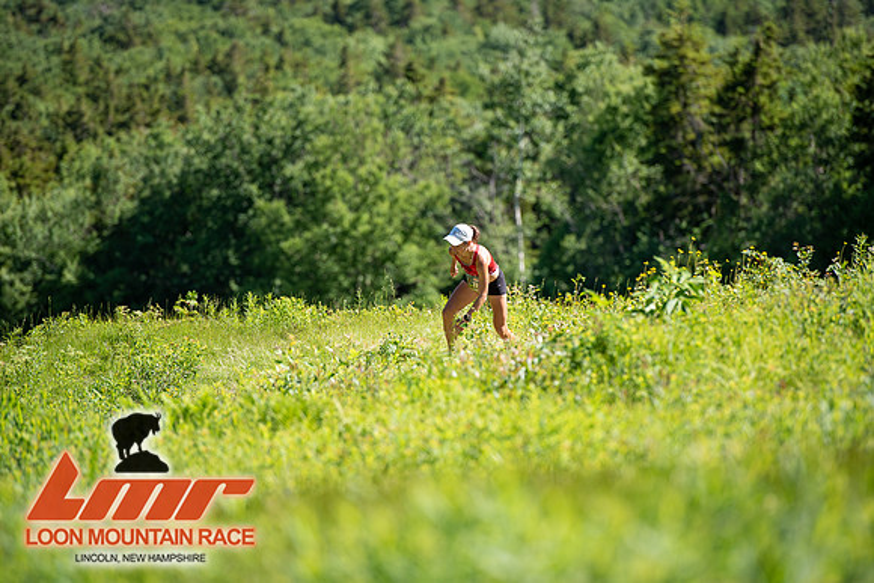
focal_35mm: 200
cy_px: 292
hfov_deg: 10.3
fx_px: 4856
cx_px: 437
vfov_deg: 6.9
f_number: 3.5
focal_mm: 200
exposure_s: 1/800
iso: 100
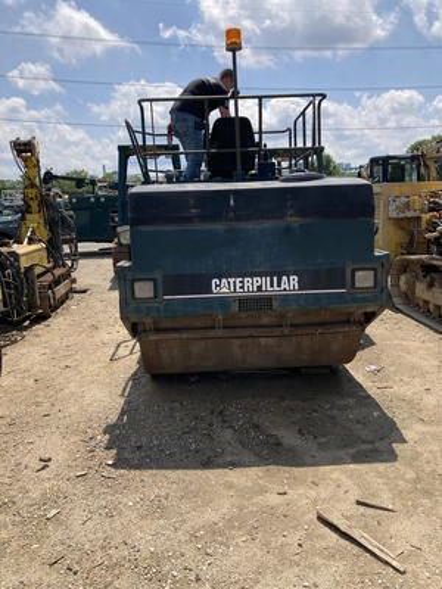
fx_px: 477
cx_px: 221
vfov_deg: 63.4
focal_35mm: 28
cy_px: 294
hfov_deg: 49.7
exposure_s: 1/2288
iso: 20
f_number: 1.8
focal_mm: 3.99
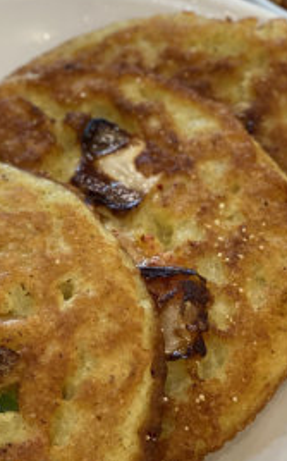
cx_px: 53
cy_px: 262
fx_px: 1580
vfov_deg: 16.6
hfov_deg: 10.3
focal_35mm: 126
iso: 160
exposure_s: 1/60
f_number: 2
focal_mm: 6
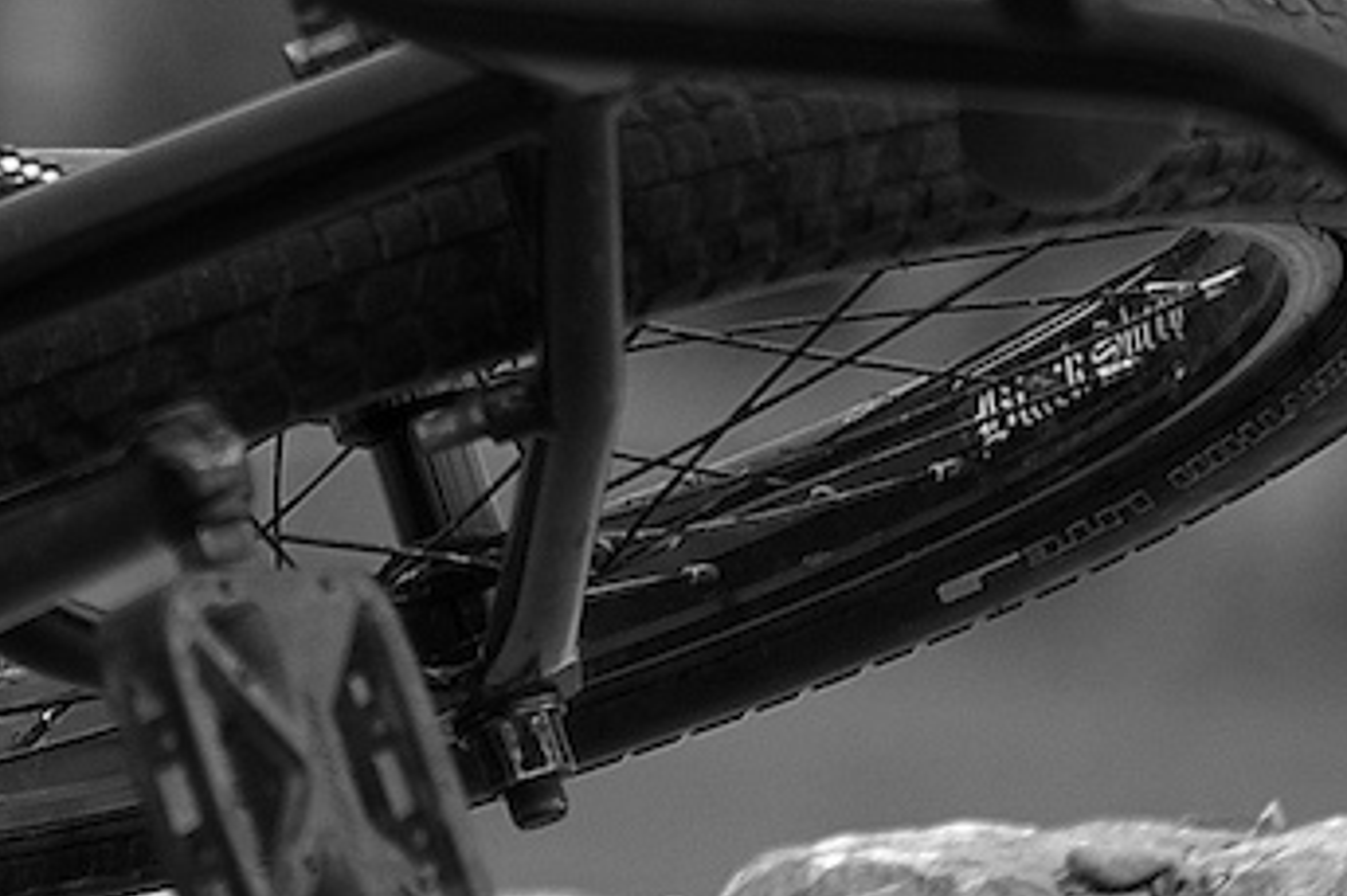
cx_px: -110
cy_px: 123
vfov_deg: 1.8
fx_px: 28422
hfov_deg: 2.7
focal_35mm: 760
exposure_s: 1/90
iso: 200
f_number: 4.5
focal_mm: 170
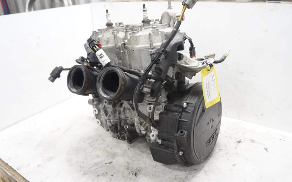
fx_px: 223
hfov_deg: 66.5
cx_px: 148
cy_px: 93
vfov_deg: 44.5
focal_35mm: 28
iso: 640
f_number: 4
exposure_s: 1/60
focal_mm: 18
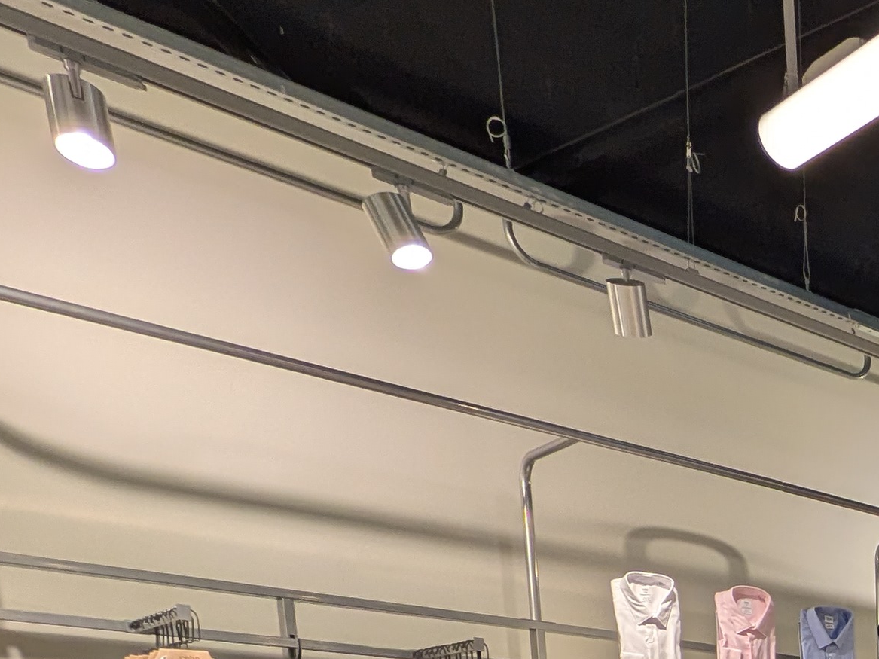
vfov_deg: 23.2
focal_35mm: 48
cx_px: 1233
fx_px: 1219
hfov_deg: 29.1
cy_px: 1032
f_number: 2.2
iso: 51
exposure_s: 1/198
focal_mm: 1.83
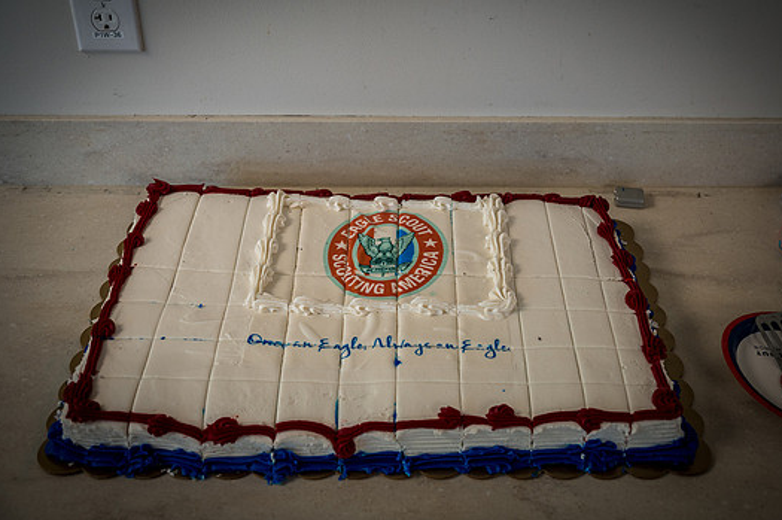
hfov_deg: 46.4
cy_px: 240
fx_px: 911
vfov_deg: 31.8
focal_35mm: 42
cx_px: 413
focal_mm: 38
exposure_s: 1/125
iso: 800
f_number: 4
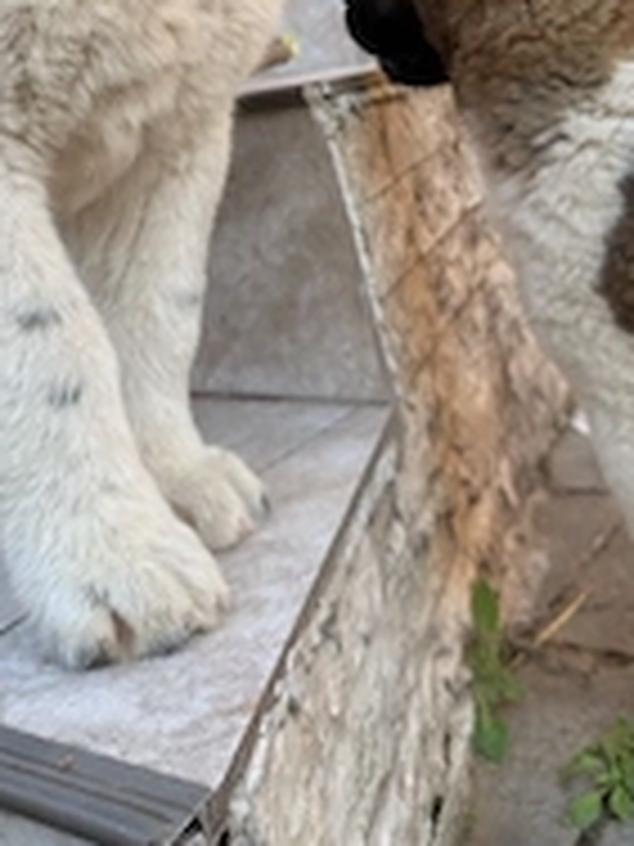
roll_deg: +12.0
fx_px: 1245
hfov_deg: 28.6
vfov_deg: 33.8
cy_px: -27
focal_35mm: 51
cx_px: 310
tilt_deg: +2.7
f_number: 1.78
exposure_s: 1/426
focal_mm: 6.76
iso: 64
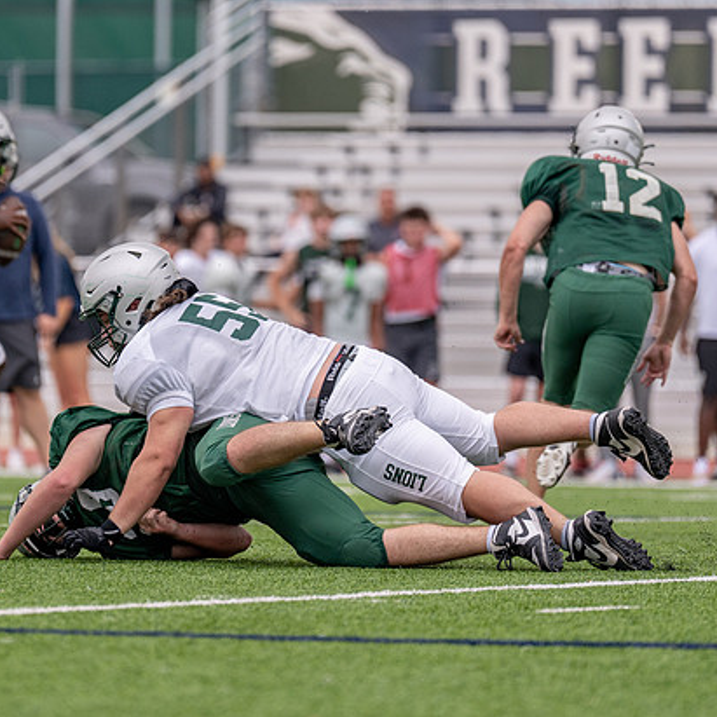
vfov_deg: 4.7
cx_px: 301
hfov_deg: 4.7
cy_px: 264
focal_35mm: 370
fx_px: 8671
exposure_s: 1/3200
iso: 320
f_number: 2.8
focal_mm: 200
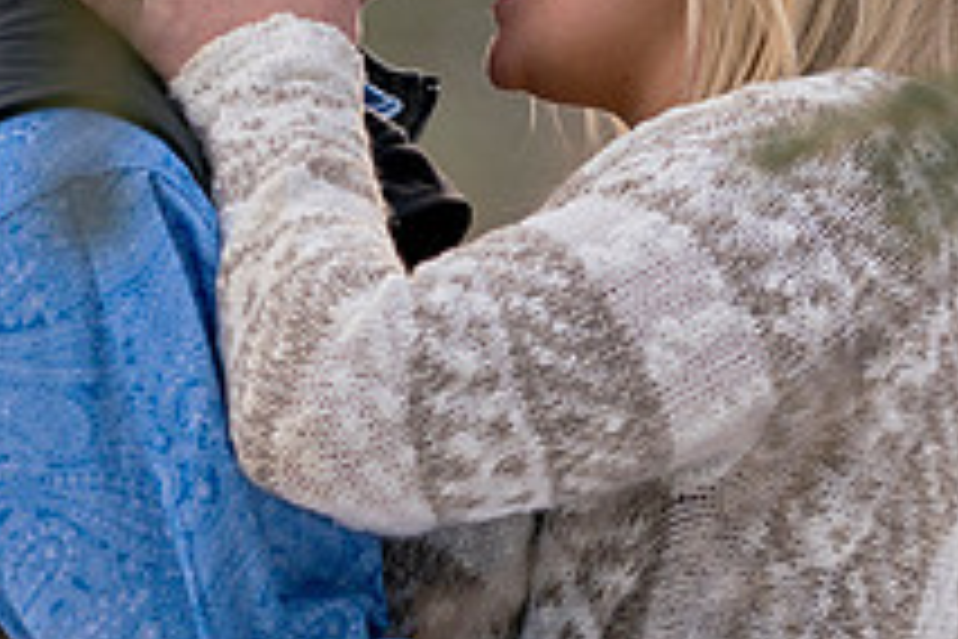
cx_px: 463
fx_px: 8701
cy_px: 196
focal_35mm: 327
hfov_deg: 6.3
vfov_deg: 4.2
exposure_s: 1/125
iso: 250
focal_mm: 120
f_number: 3.2
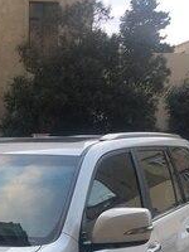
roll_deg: +0.0
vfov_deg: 25.3
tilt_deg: -12.6
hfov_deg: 19.8
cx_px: -5
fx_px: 524
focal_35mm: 72
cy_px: 268
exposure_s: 1/50
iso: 25
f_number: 2.2
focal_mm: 4.15
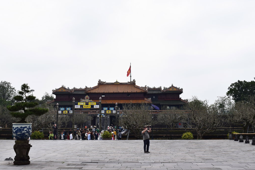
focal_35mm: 49
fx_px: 347
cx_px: 115
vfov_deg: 27.5
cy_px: 85
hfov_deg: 40.3
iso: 250
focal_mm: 28
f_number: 11
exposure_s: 1/500
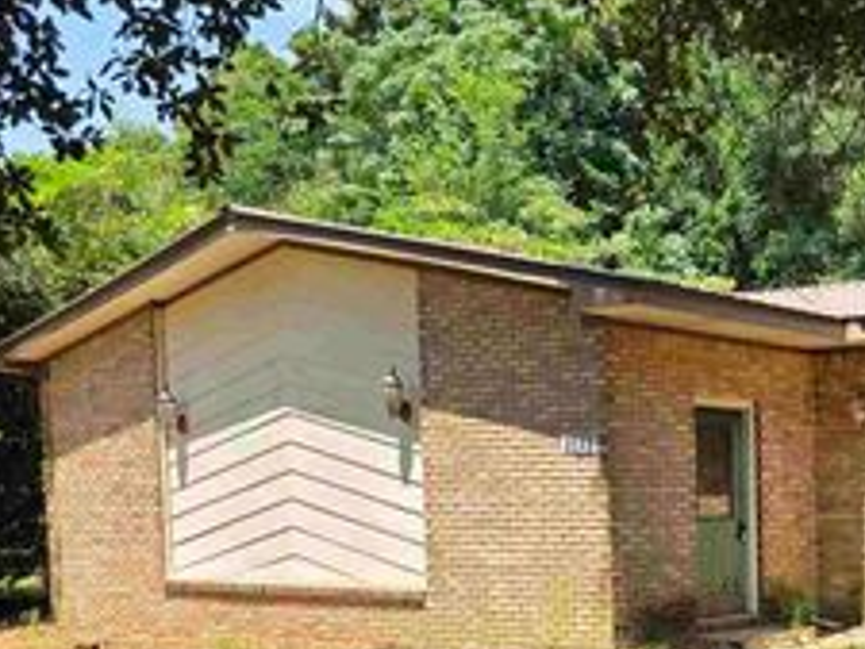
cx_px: 869
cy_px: 559
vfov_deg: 27.7
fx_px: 1275
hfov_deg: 34.1
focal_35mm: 51
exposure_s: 1/2321
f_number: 1.7
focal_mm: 6.3
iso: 80
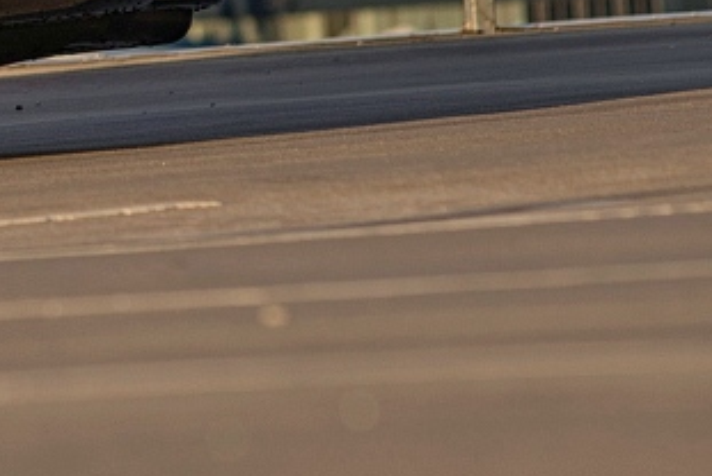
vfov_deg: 1.9
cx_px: -1374
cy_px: -240
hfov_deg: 2.7
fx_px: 14669
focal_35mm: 741
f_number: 7.1
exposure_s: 1/250
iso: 200
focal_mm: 120
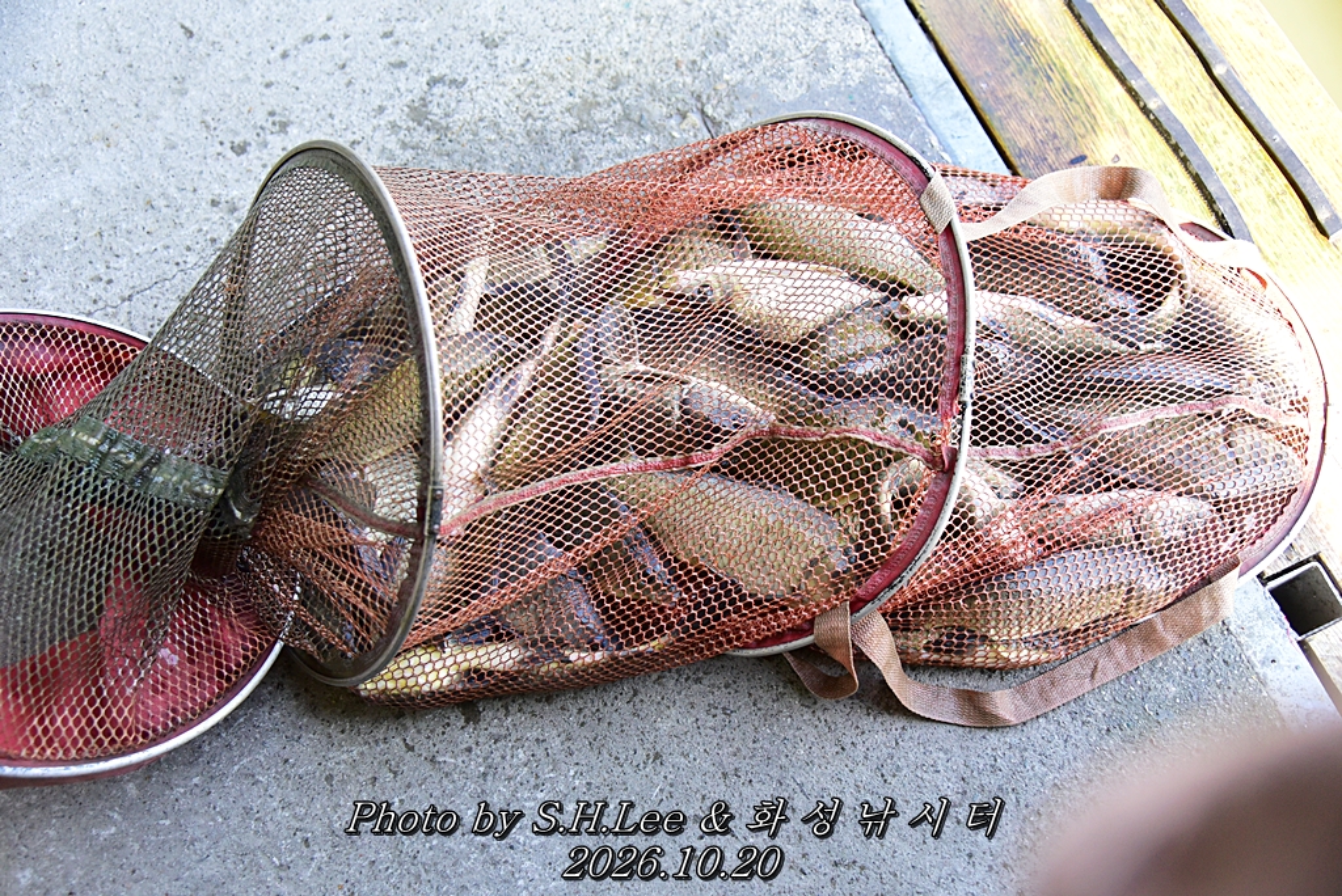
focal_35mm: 38
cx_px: 671
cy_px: 448
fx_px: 1417
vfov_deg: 35.1
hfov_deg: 50.7
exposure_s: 1/1000
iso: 2000
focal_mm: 38
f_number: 4
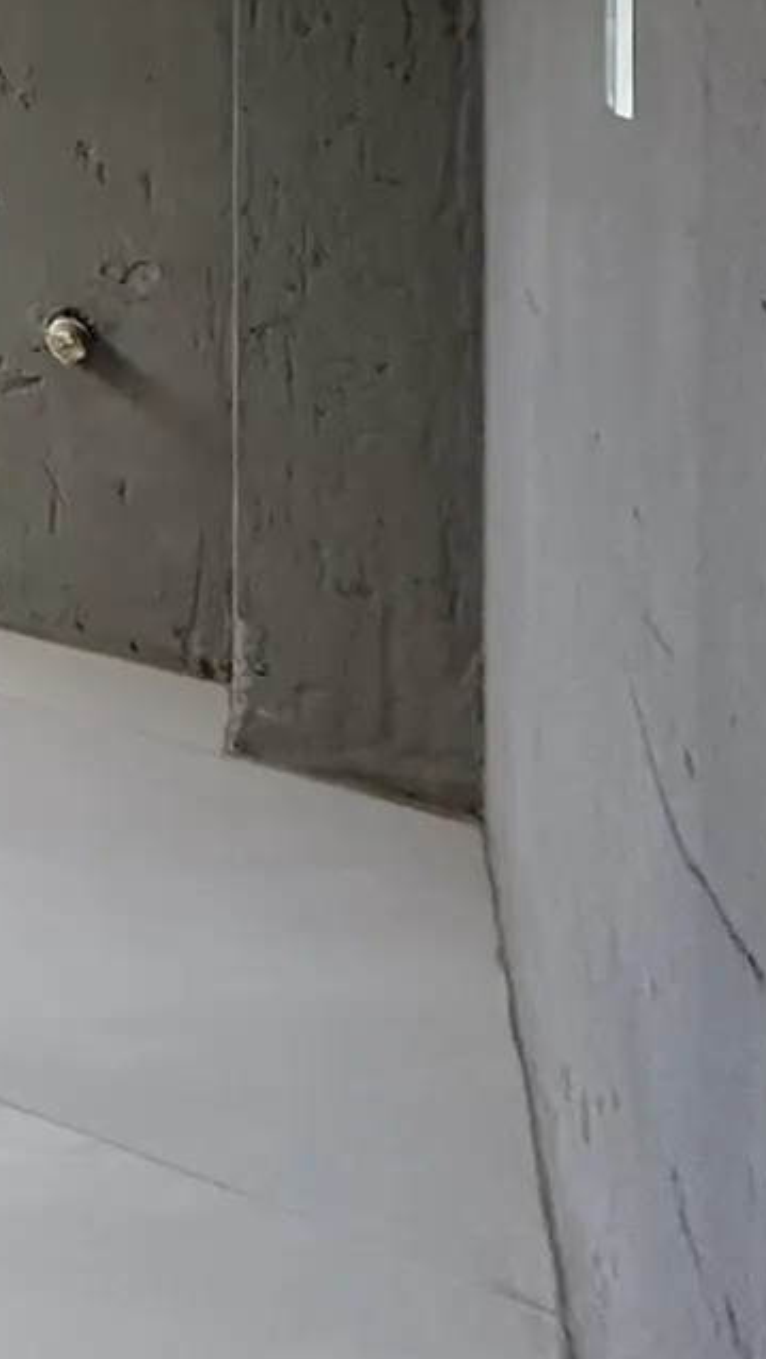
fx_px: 1767
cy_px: -262
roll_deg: -0.9
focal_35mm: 49
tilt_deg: +2.1
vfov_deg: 34.1
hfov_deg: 17.1
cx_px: -811
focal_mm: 2.22
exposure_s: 1/99
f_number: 2.2
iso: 160
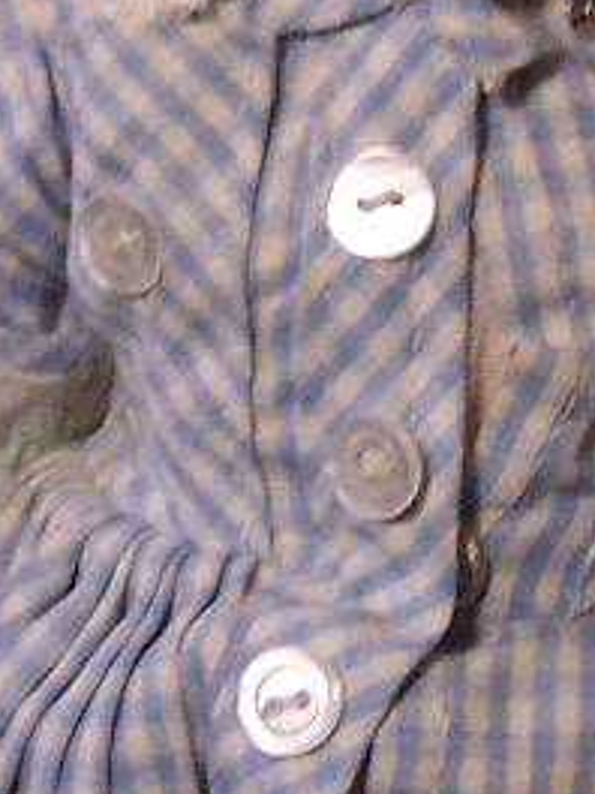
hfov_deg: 8.8
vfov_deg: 11.8
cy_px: 424
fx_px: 3850
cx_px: 412
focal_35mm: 168
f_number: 2.8
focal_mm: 5.6
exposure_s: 1/30
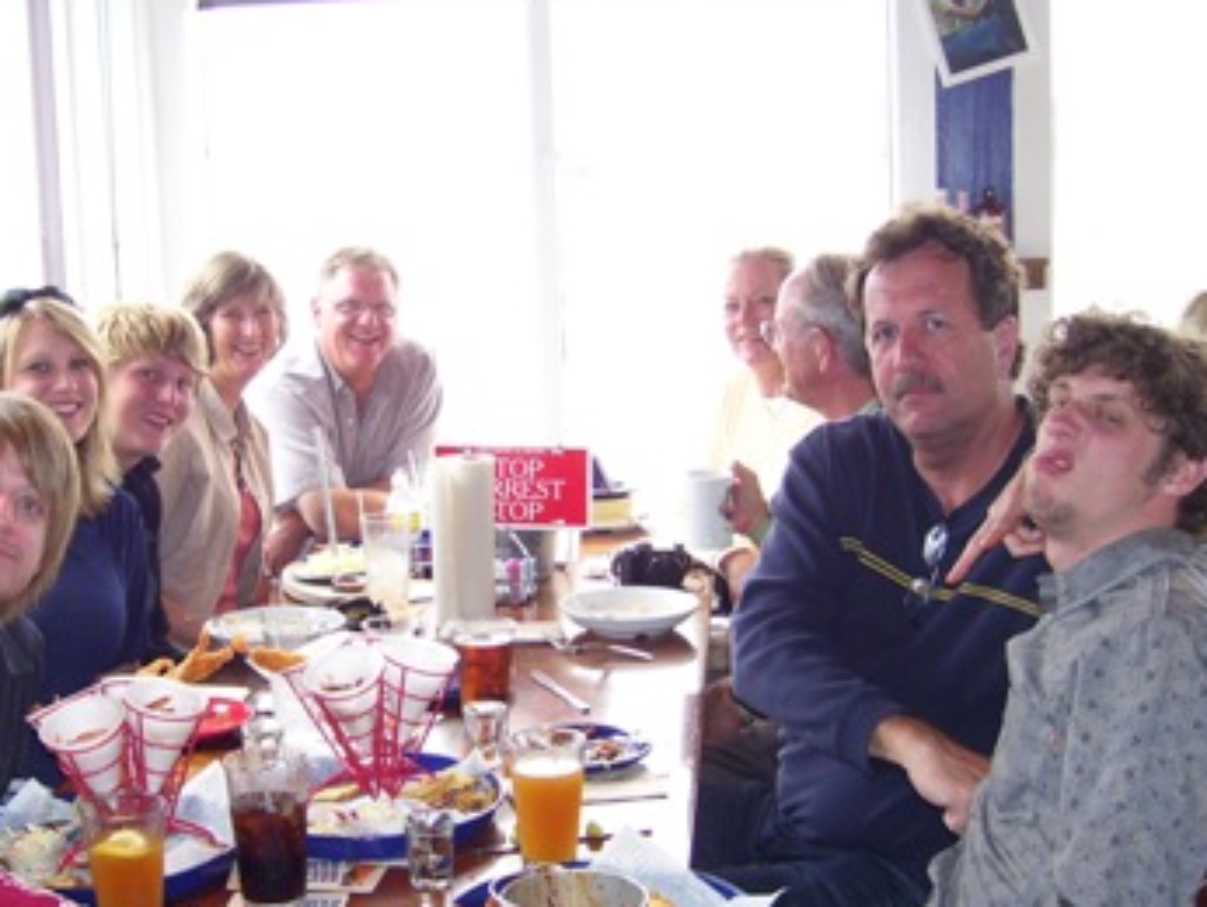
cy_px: 509
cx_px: 438
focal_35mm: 55
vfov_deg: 26.6
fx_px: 1919
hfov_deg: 34.7
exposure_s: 1/90
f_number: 2.7
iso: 125
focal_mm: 6
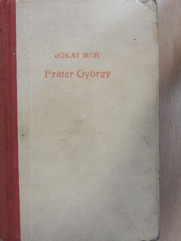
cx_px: 90
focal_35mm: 55
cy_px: 120
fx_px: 383
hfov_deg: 26.6
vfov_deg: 34.9
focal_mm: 9.9
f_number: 4
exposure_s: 1/10
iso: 400
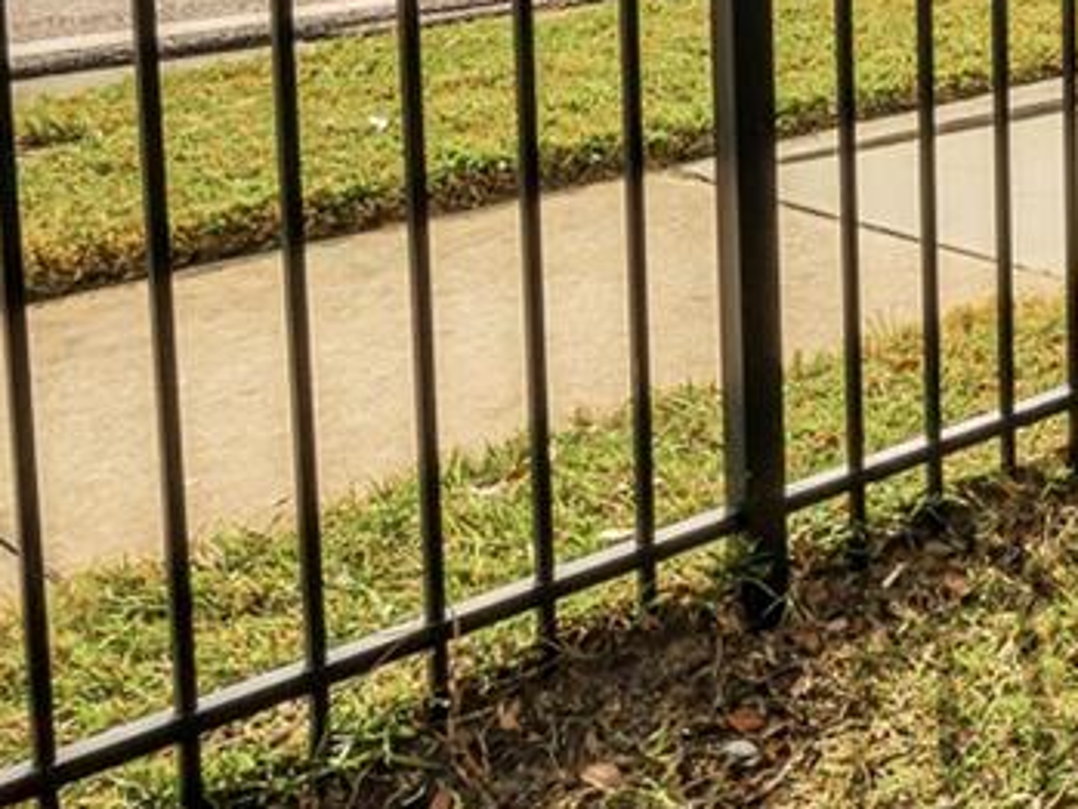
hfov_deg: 22.7
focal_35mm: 66
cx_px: 1705
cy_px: -150
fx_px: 2056
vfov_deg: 20.8
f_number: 20
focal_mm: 15
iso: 250
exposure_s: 1/160
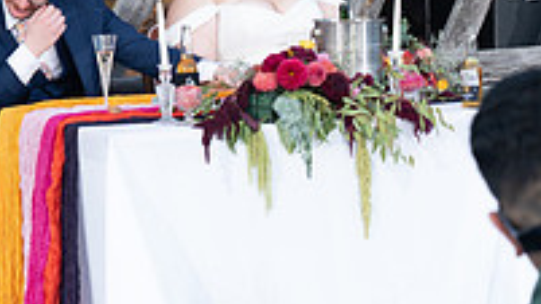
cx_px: 571
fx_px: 3127
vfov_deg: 5.6
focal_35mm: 218
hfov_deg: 9.8
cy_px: -15
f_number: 5.6
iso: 320
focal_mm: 72
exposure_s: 1/125
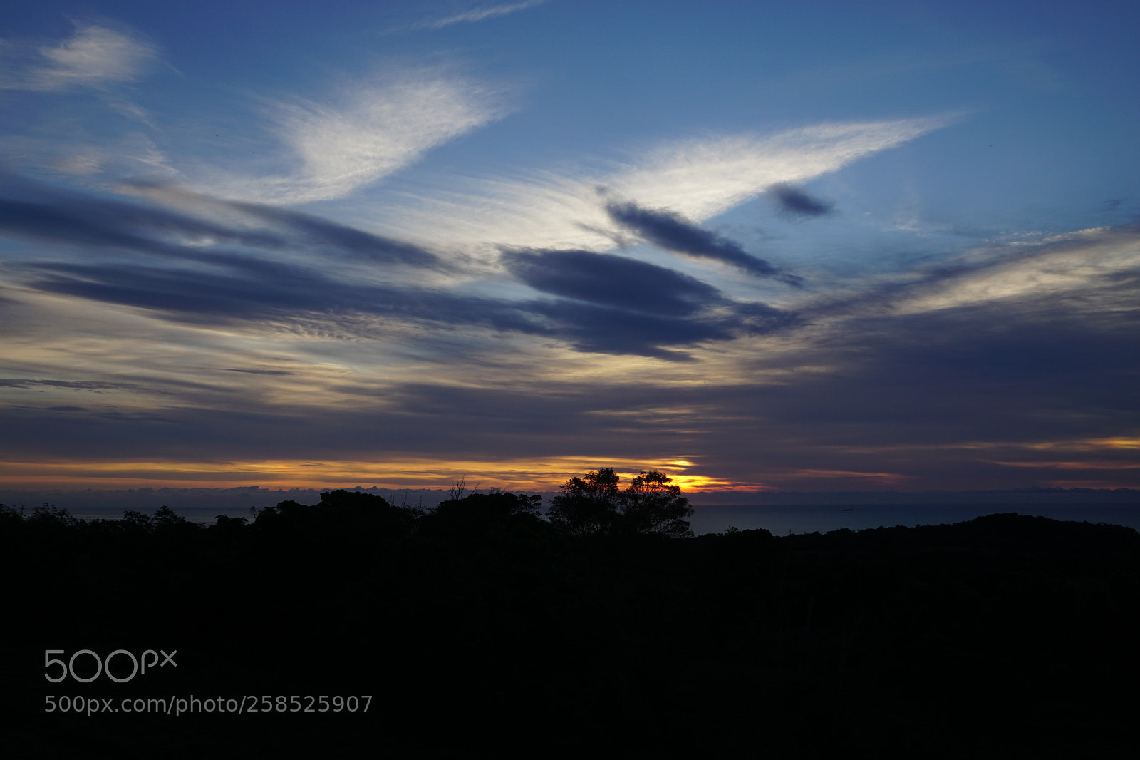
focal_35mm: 30
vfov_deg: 43.6
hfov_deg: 61.9
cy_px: 380
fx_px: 950
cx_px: 570
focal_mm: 20
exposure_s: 1/160
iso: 100
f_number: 6.3
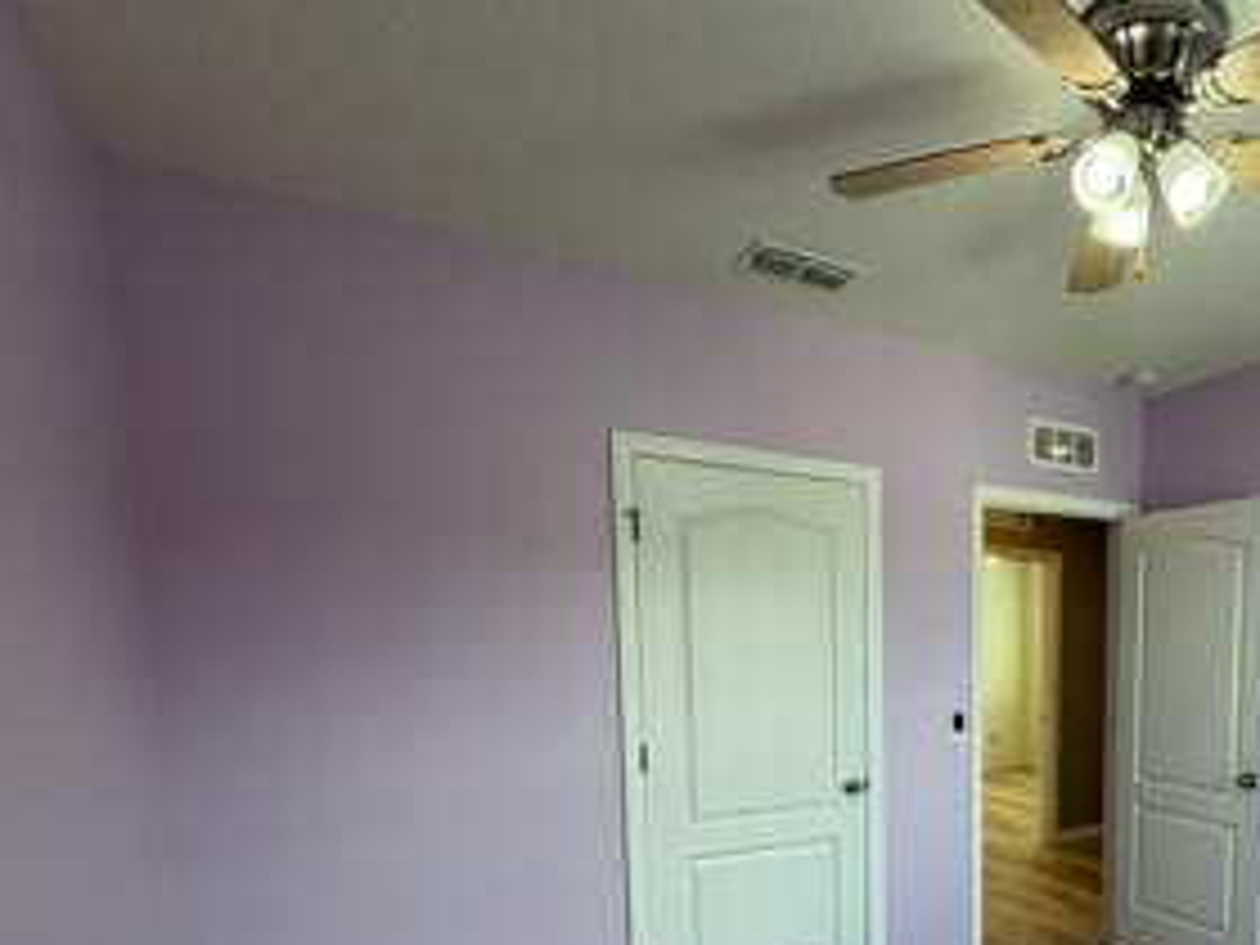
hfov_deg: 65.7
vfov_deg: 53.6
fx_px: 874
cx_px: 990
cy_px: 734
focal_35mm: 24
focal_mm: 2.22
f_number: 2.2
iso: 160
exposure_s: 1/120
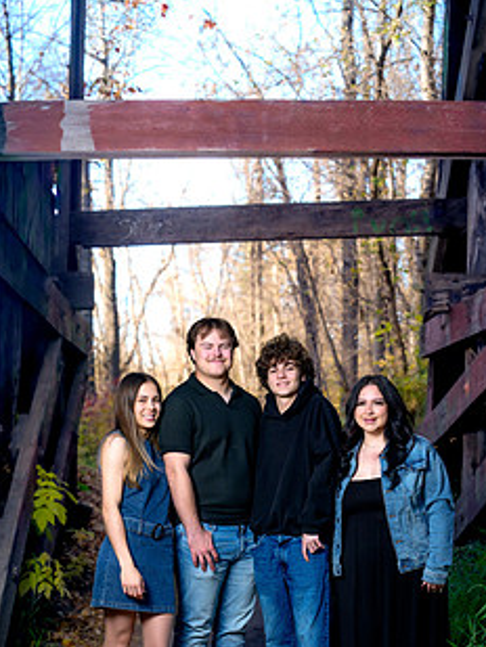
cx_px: 241
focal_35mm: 70
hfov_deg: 21.0
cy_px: 467
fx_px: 1309
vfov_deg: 27.5
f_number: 3.2
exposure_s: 1/200
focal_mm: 50
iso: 400
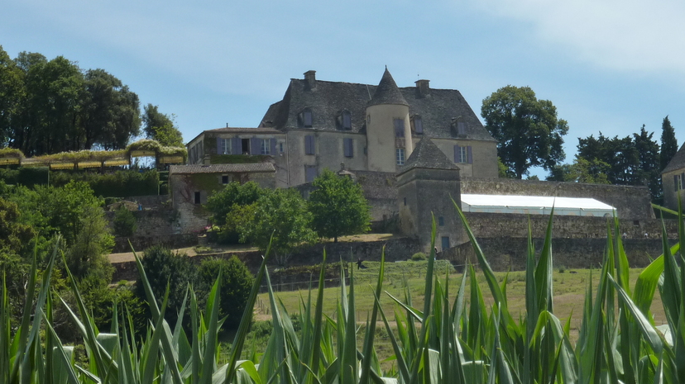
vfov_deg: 6.4
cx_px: 454
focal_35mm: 188
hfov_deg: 11.4
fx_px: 3413
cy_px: 132
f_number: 5.6
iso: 125
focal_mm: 19.5
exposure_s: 1/500
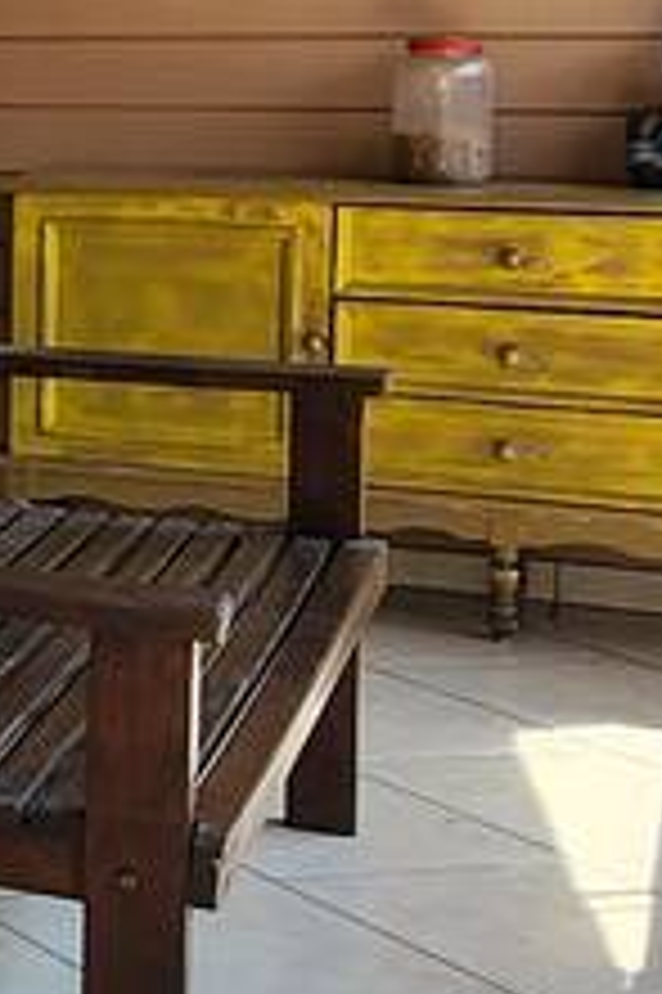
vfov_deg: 22.7
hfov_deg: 10.4
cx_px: -1392
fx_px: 2431
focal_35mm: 88
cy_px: 157
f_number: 2.2
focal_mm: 2.2
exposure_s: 1/210
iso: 50
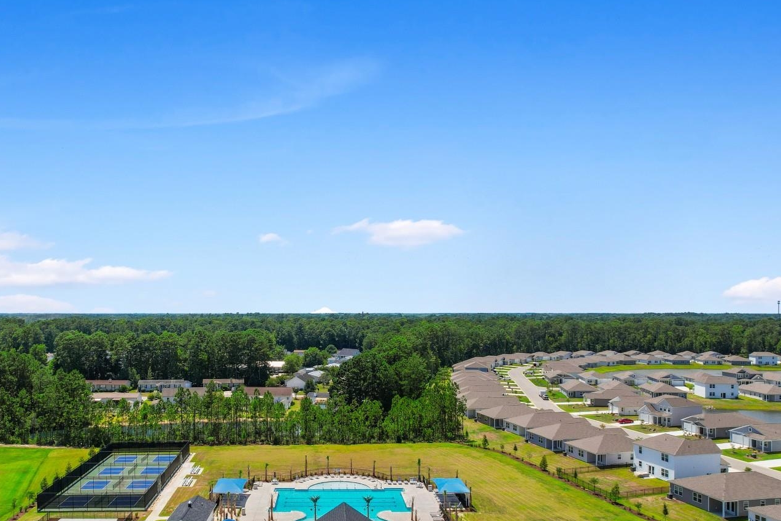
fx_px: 607
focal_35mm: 28
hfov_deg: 65.1
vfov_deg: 46.2
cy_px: 306
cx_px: 326
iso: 110
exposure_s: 1/500
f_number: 2.8
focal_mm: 8.38
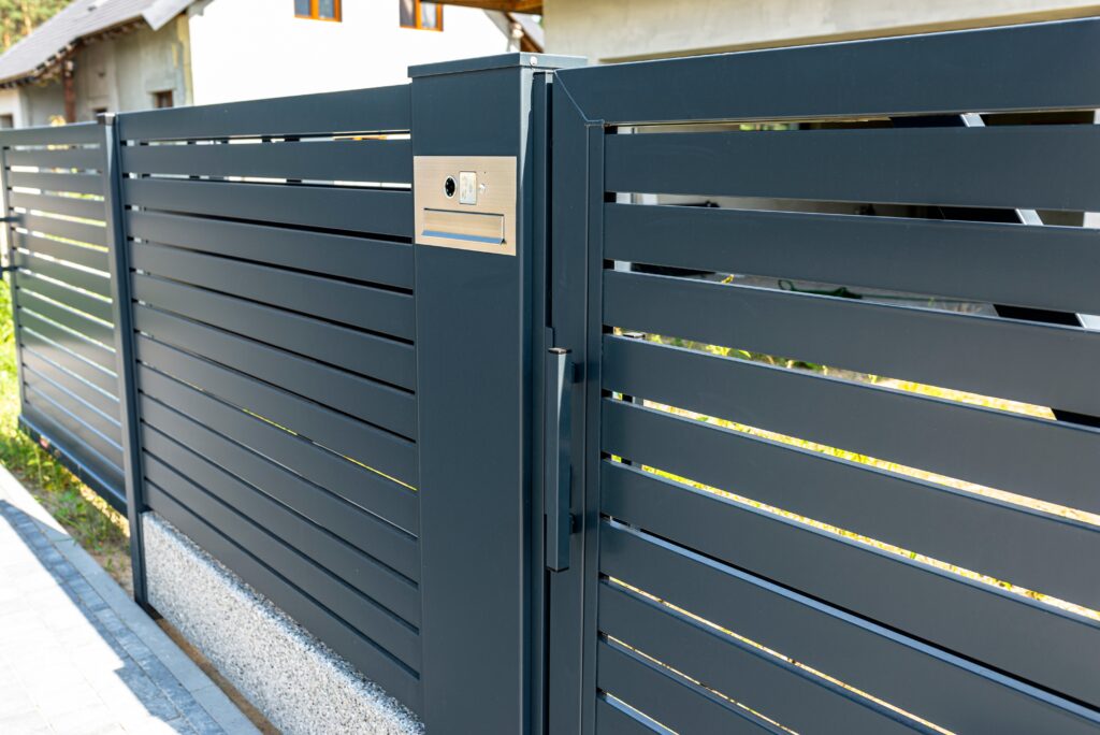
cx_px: 550
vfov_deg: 37.9
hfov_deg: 54.4
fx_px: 1070
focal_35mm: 35
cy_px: 368
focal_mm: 35
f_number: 5.6
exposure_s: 1/60
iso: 200
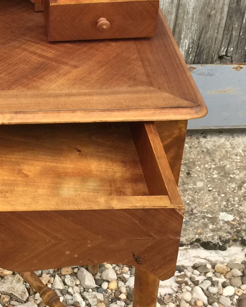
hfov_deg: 17.5
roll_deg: +3.3
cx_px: -76
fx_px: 747
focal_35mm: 82
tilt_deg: -35.2
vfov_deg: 23.2
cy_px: 99
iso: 32
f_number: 2.2
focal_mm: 4.15
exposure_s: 1/33
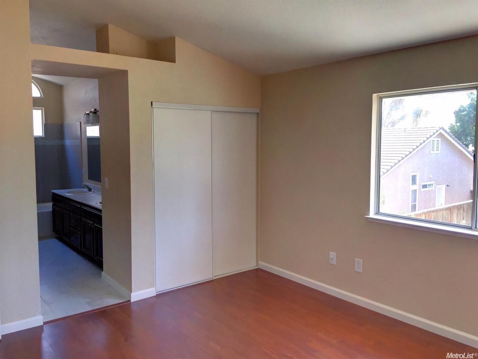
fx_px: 400
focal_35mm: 29
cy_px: 180
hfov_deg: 61.7
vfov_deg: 48.2
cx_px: 239
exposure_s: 1/60
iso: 32
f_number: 2.2
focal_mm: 4.15
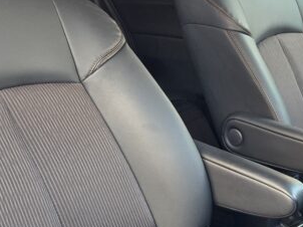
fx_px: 534
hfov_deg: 31.3
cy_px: 107
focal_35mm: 61
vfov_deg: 24.0
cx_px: 219
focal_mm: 5.4
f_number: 1.8
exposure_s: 1/180
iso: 200
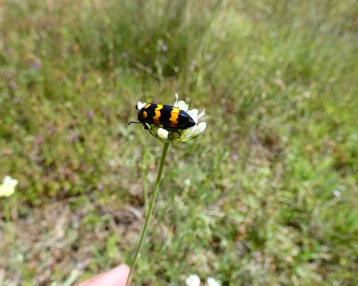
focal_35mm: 21
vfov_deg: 65.5
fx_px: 223
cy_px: 143
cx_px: 174
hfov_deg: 77.6
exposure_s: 1/5000
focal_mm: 3.6
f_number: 2.8
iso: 400
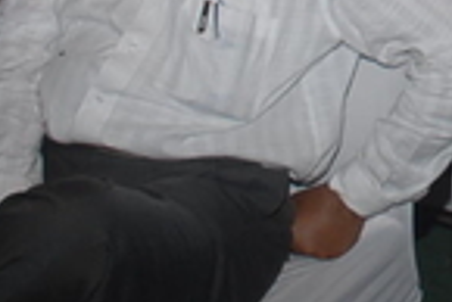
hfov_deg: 12.6
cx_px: 795
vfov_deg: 8.7
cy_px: -333
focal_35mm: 149
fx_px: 1873
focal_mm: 18
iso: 160
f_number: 5.6
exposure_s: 1/125
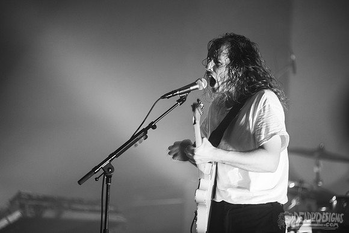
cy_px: 103
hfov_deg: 9.2
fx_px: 2164
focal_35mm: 223
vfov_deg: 6.2
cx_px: 174
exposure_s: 1/100
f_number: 3.2
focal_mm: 200
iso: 2500
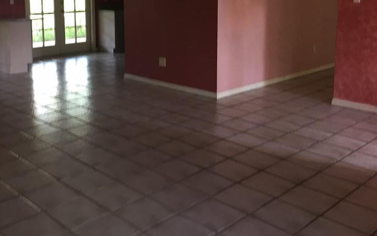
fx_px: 431
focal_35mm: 42
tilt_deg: -5.7
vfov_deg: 29.9
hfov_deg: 46.9
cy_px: 49
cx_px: 147
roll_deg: -0.8
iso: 125
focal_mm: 4.15
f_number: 2.2
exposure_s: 1/30
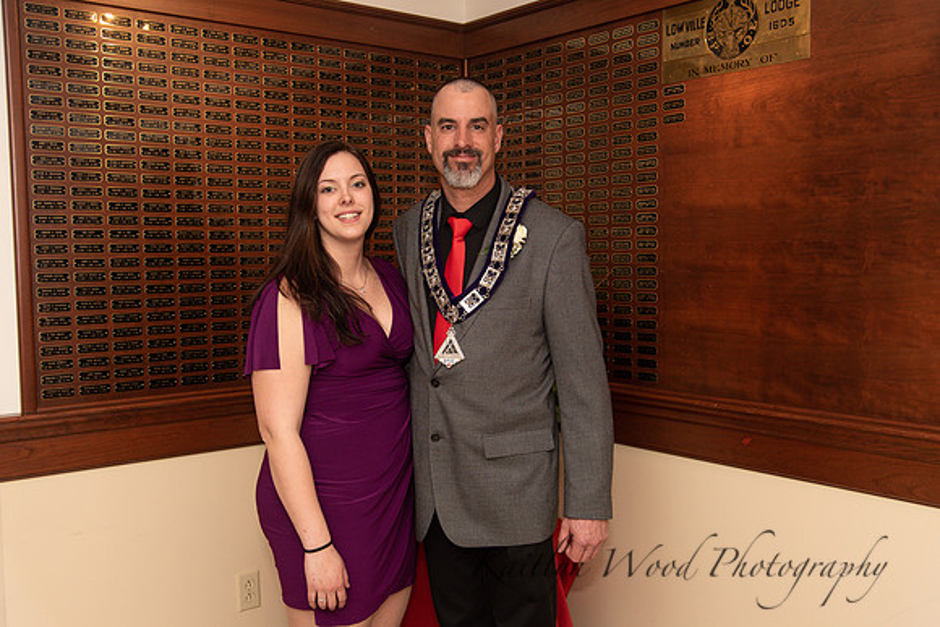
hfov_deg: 54.4
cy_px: 314
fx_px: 914
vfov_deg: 37.9
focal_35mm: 35
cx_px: 470
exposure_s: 1/200
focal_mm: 35
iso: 800
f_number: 4
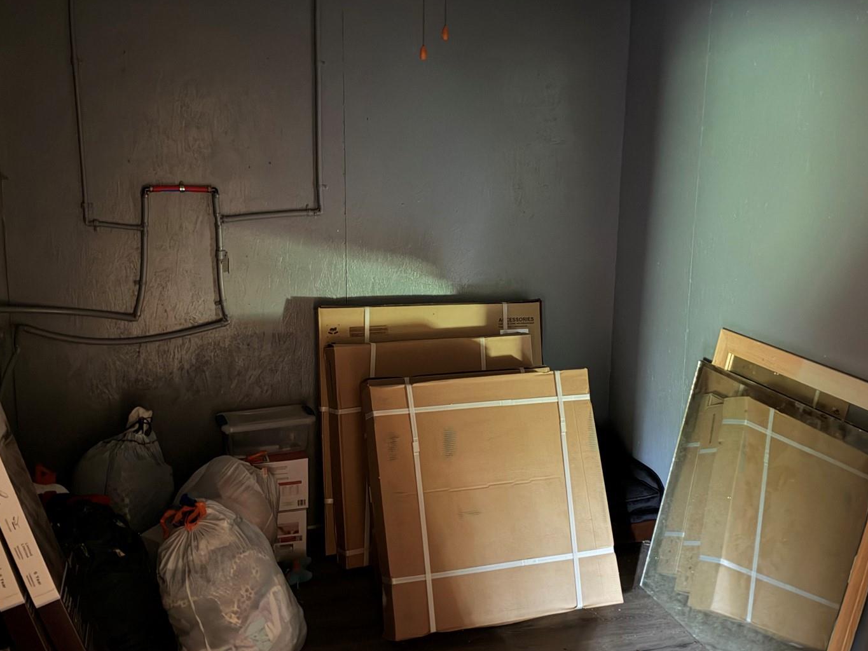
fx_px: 903
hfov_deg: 51.3
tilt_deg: -12.3
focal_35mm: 36
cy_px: 309
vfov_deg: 39.7
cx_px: 443
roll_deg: -1.1
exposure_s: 1/2
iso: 1600
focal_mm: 6.93
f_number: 1.48
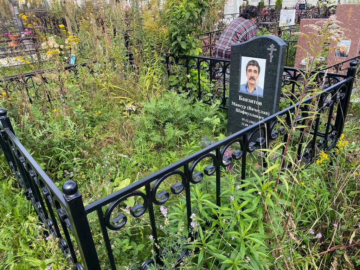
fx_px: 270
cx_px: 180
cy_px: 135
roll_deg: +3.9
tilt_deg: -23.2
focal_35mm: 26
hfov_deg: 67.3
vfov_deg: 53.1
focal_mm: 4.25
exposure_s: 1/733
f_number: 1.8
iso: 32
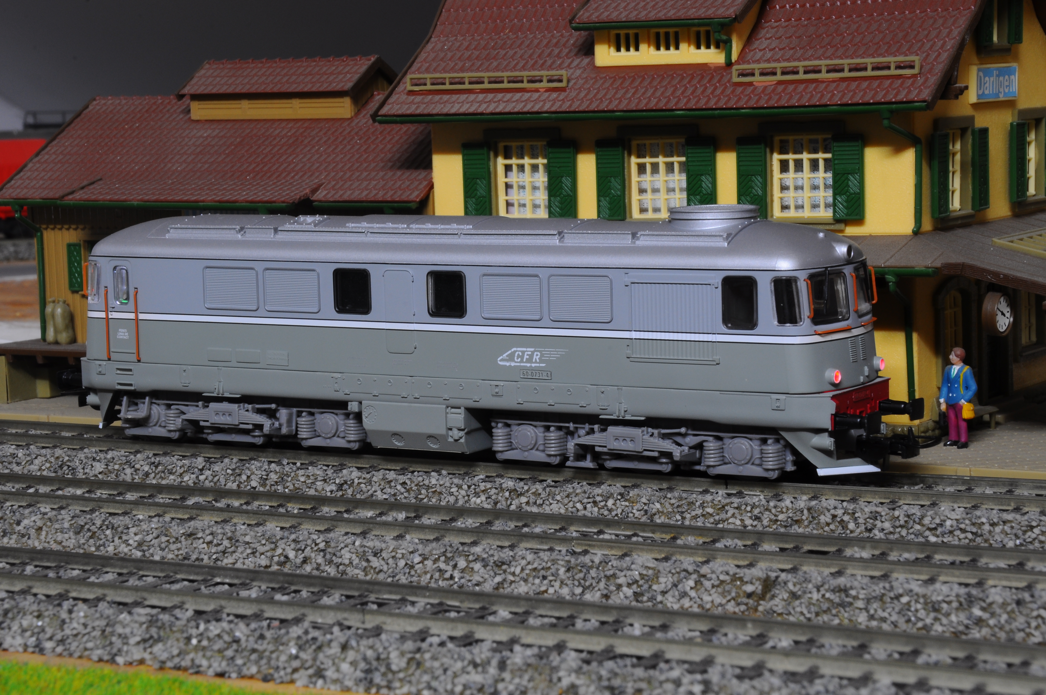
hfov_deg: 21.9
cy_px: 348
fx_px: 2699
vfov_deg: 14.7
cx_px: 523
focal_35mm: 93
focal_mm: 62
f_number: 36
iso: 200
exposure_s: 8
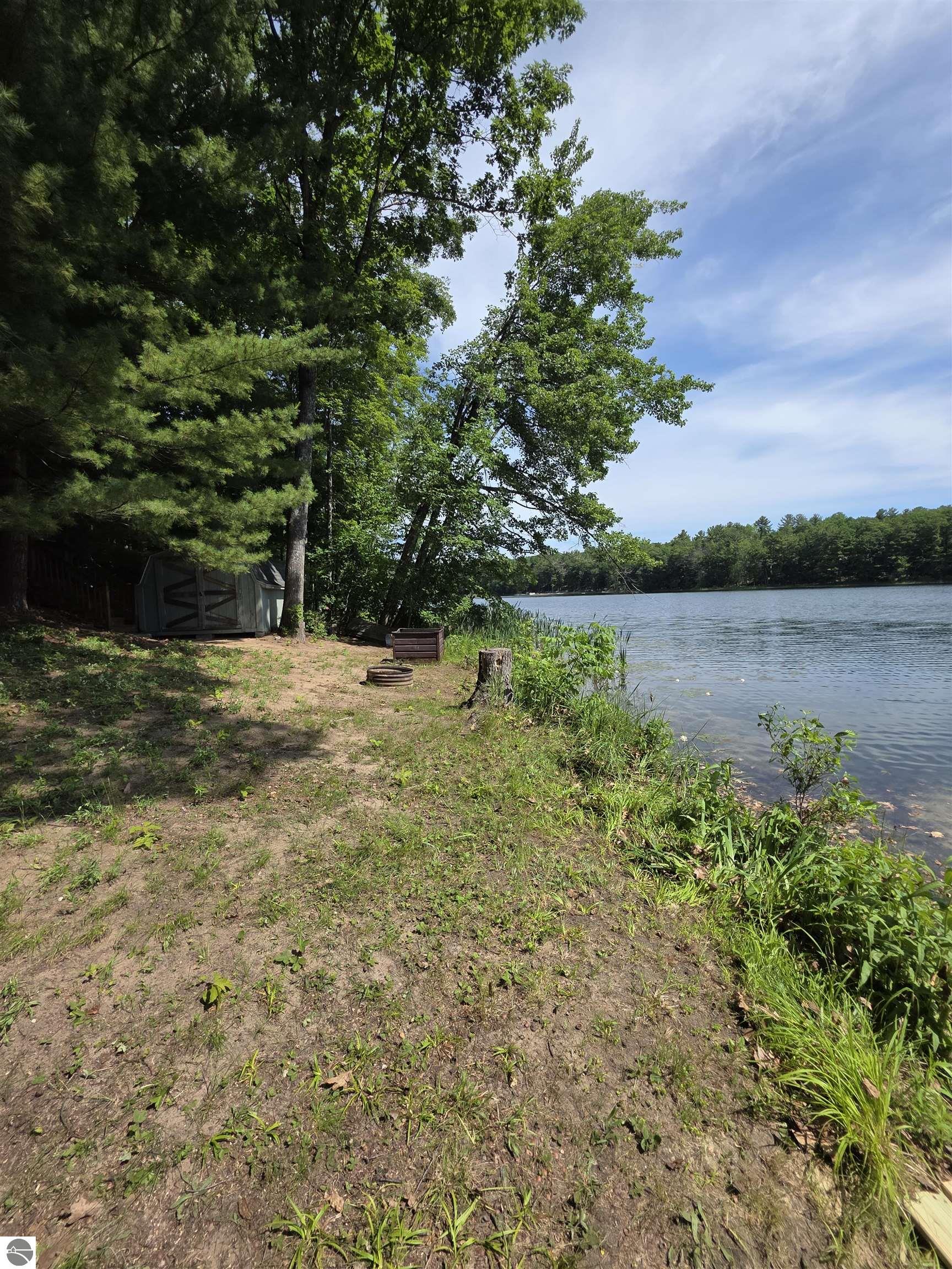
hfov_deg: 89.9
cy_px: 634
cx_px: 476
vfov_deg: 106.2
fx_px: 477
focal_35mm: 13
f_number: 1.9
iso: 40
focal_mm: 2.2
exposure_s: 1/2010
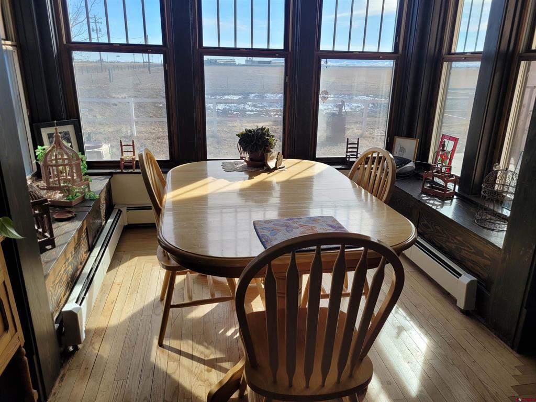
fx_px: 403
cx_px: 268
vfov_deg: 53.1
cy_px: 201
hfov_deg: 67.3
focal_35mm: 26
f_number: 1.8
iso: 40
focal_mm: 5.4
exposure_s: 1/724
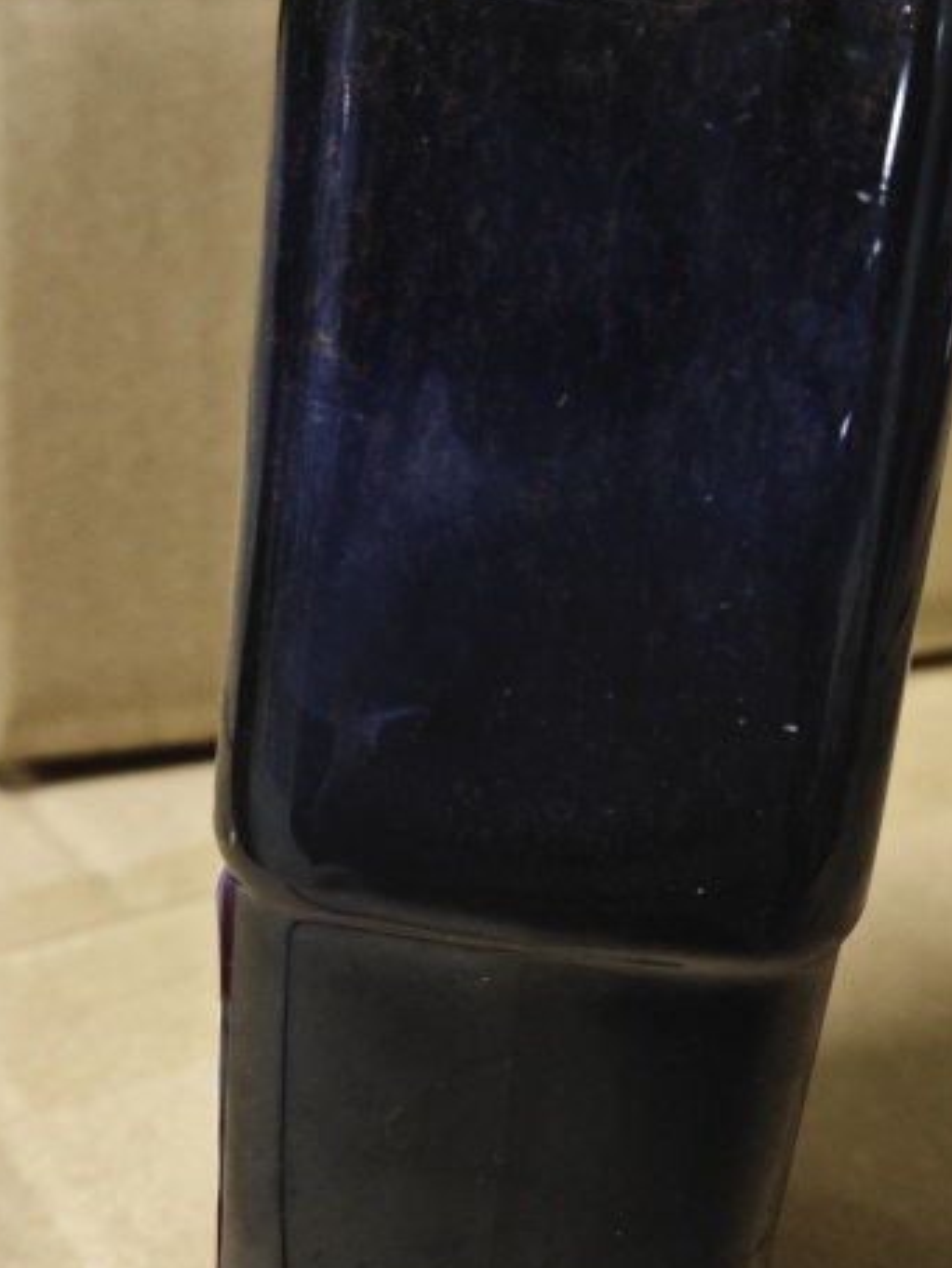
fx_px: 1978
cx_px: 519
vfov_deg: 35.3
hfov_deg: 27.0
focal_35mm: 54
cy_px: 468
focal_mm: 8.7
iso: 6400
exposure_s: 1/30
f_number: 4
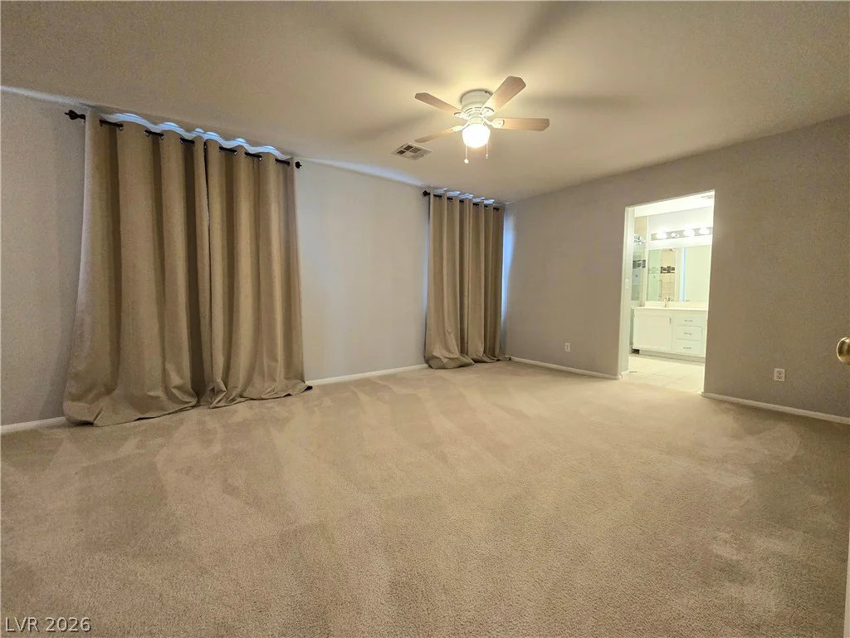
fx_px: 319
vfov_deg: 89.9
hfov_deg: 106.2
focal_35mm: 13
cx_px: 425
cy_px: 319
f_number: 2.2
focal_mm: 2.2
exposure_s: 1/60.2
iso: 500
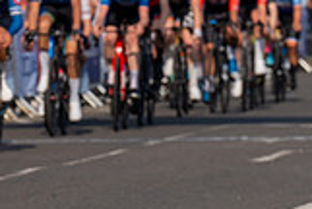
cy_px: -19
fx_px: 6564
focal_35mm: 756
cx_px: -26
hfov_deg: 2.7
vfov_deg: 1.8
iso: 160
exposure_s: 1/1000
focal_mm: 182
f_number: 6.3
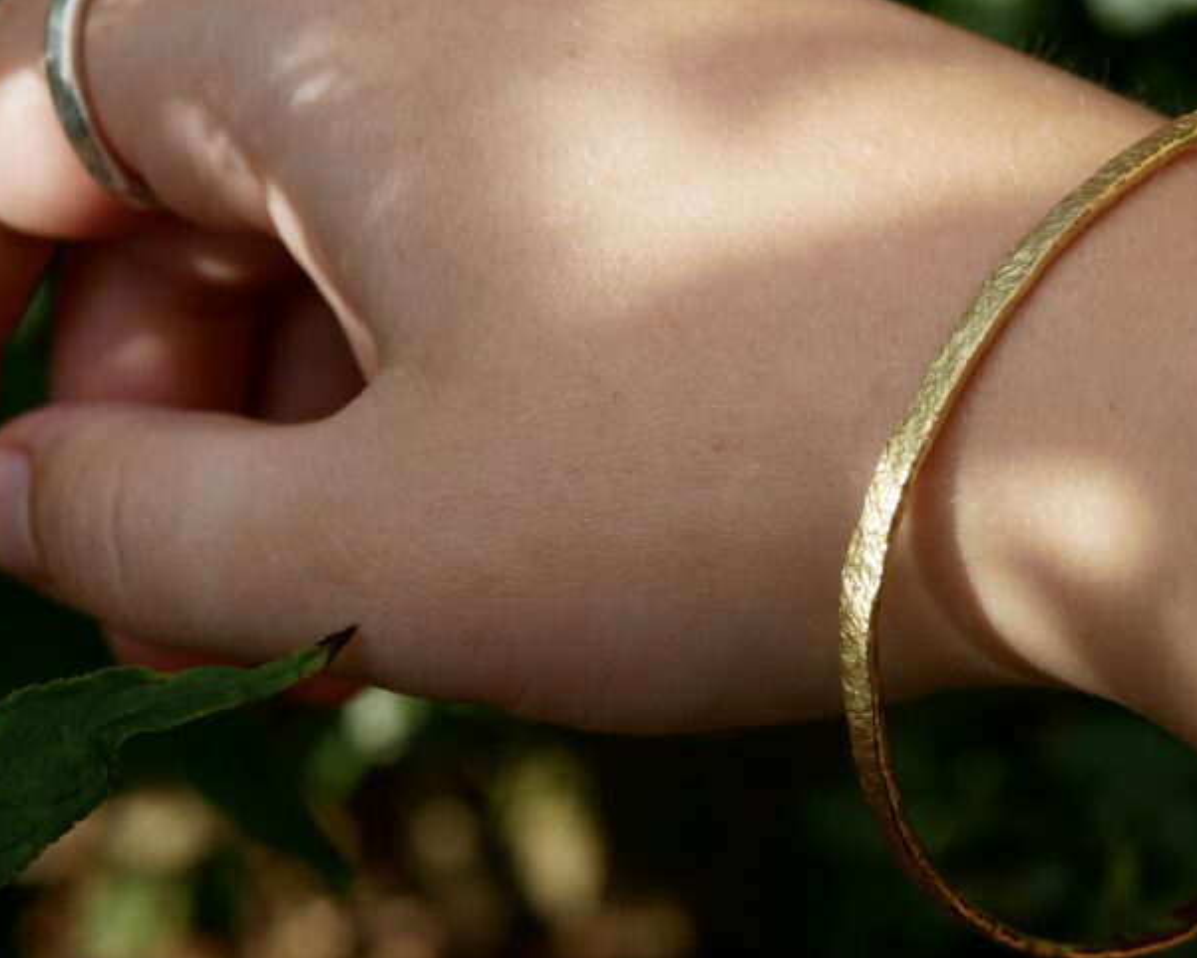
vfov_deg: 18.5
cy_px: 472
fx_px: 2941
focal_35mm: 83
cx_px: 903
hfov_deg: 22.8
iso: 200
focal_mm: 25
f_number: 4
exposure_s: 1/800
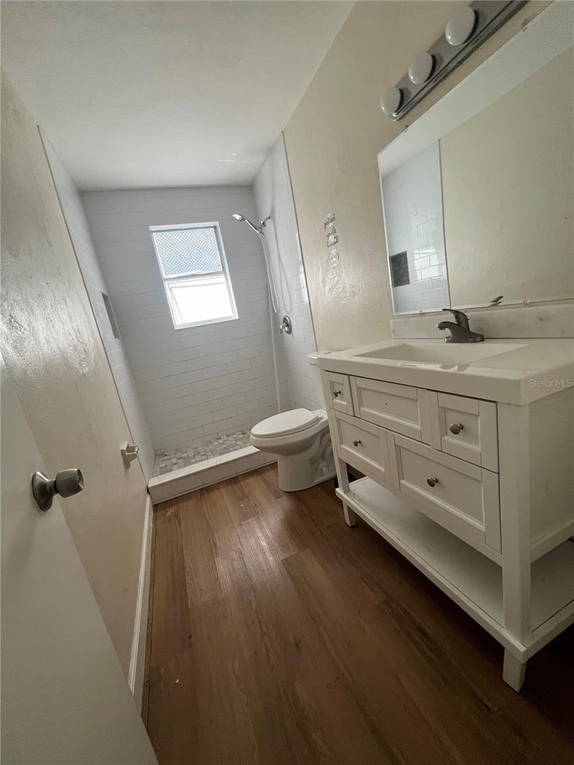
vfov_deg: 106.2
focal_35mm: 13
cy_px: 382
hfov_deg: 89.9
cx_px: 287
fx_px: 287
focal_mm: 1.57
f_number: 1.8
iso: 125
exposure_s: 1/99
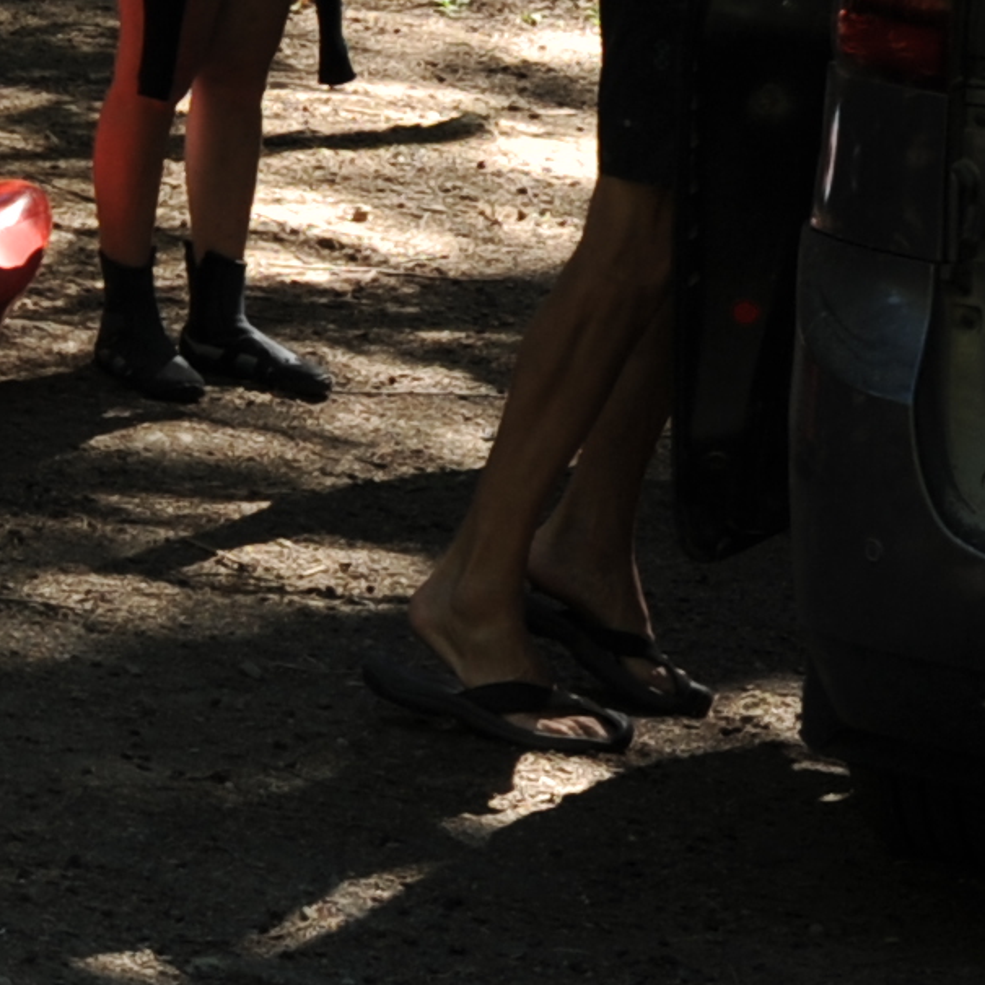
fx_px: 6728
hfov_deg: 7.5
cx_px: -1742
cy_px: -900
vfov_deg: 8.0
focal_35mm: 209
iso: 200
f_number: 8
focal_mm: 35
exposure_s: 1/100
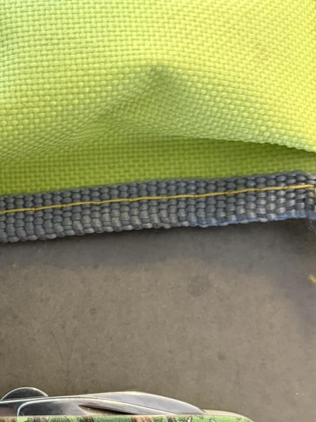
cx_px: 16
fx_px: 791
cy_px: 257
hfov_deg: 21.9
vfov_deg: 29.7
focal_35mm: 65
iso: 400
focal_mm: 5.96
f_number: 1.6
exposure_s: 1/50
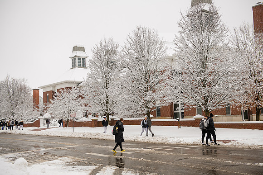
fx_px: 329
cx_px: 132
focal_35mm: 45
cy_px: 88
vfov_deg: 29.9
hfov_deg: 43.6
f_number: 3.5
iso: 125
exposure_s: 1/500
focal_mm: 45
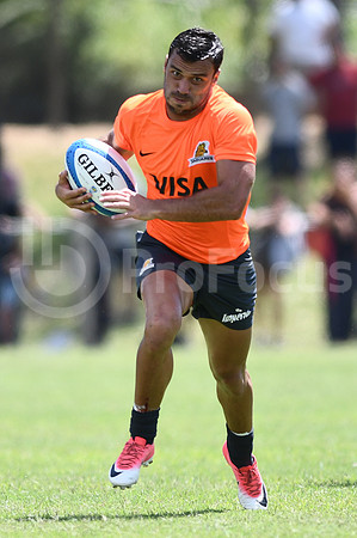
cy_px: 269
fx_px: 6709
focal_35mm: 450
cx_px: 178
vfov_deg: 4.6
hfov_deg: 3.0
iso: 250
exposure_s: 1/2500
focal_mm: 300
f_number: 2.8
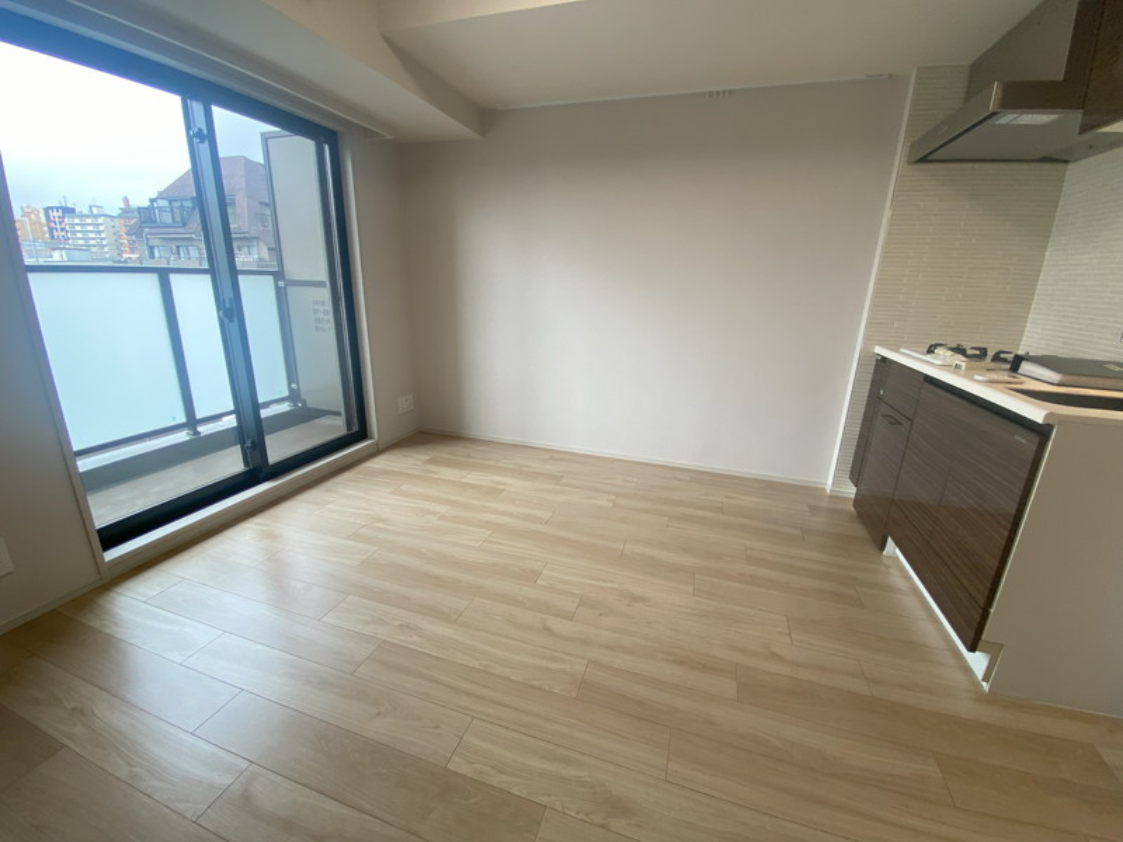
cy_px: 421
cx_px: 562
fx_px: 422
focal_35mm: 13
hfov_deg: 106.2
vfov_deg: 89.9
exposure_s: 1/100
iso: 64
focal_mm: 1.54
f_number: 2.4
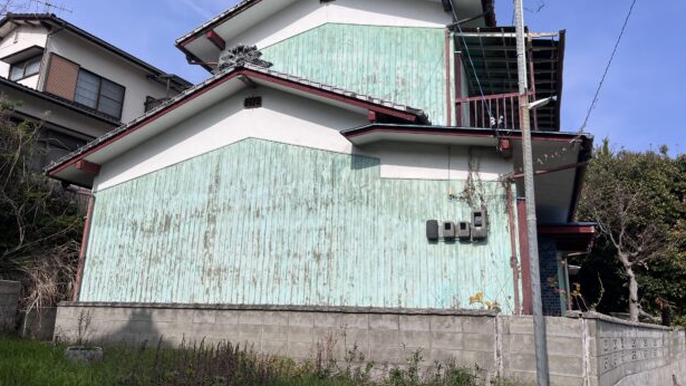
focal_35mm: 29
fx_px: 528
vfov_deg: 40.1
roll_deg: -1.6
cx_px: 339
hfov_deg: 66.1
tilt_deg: +15.3
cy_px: 167
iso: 50
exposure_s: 1/6494
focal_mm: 5.1
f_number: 1.6
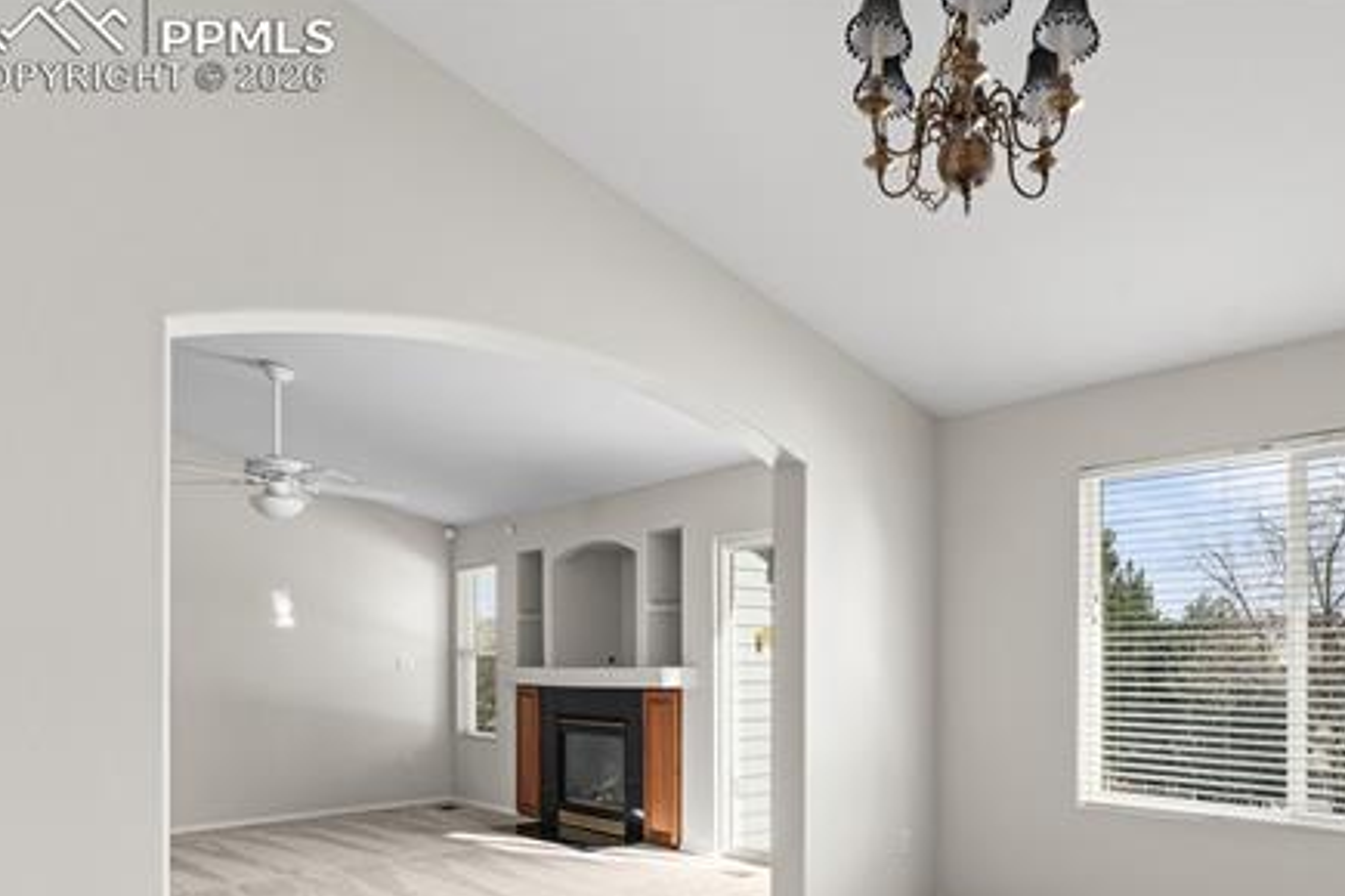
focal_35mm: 25
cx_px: 937
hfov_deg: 68.7
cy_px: 643
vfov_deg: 49.7
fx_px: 934
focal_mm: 17
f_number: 8
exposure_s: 1/13
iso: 160
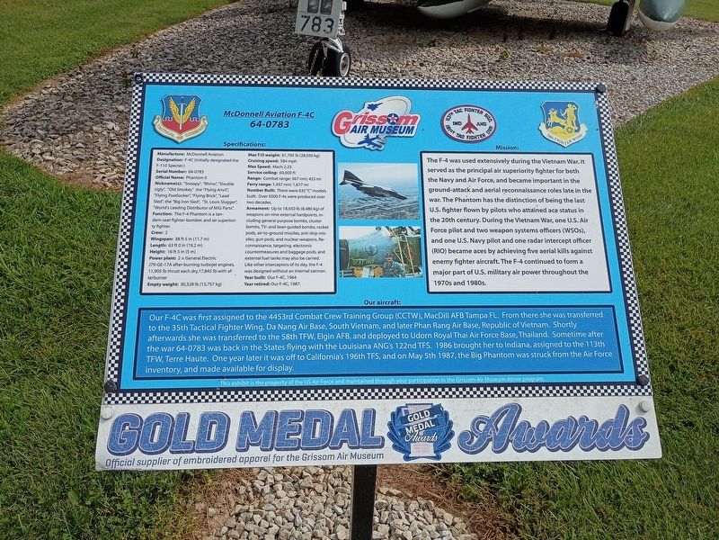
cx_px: 360
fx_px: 602
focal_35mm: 29
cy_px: 270
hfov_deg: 61.7
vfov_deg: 48.2
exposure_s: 1/2304
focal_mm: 4.27
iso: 101
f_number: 1.8
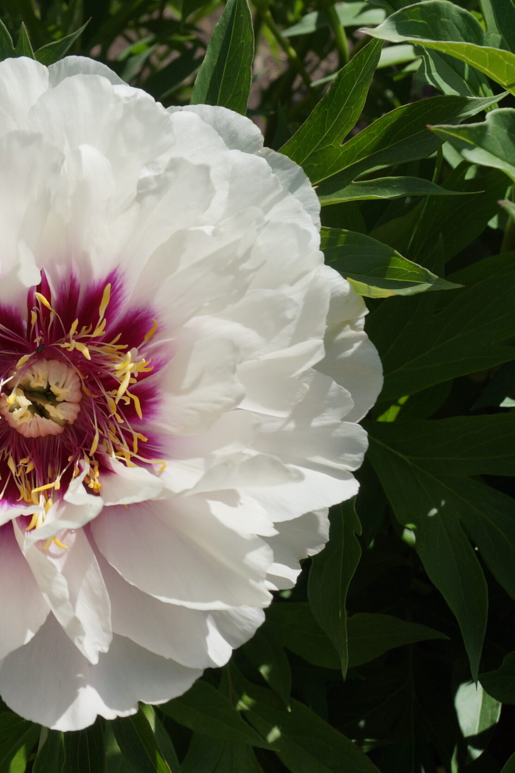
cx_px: 30
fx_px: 1180
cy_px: 388
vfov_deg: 36.2
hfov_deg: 23.8
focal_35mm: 55
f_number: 8
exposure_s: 1/640
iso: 100
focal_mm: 24
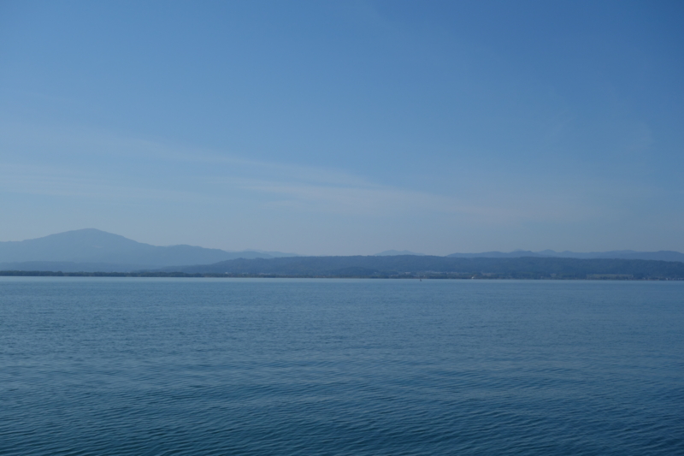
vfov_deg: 27.5
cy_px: 228
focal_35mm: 49
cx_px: 342
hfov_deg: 40.4
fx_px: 931
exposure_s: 1/800
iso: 125
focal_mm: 18.23
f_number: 7.1
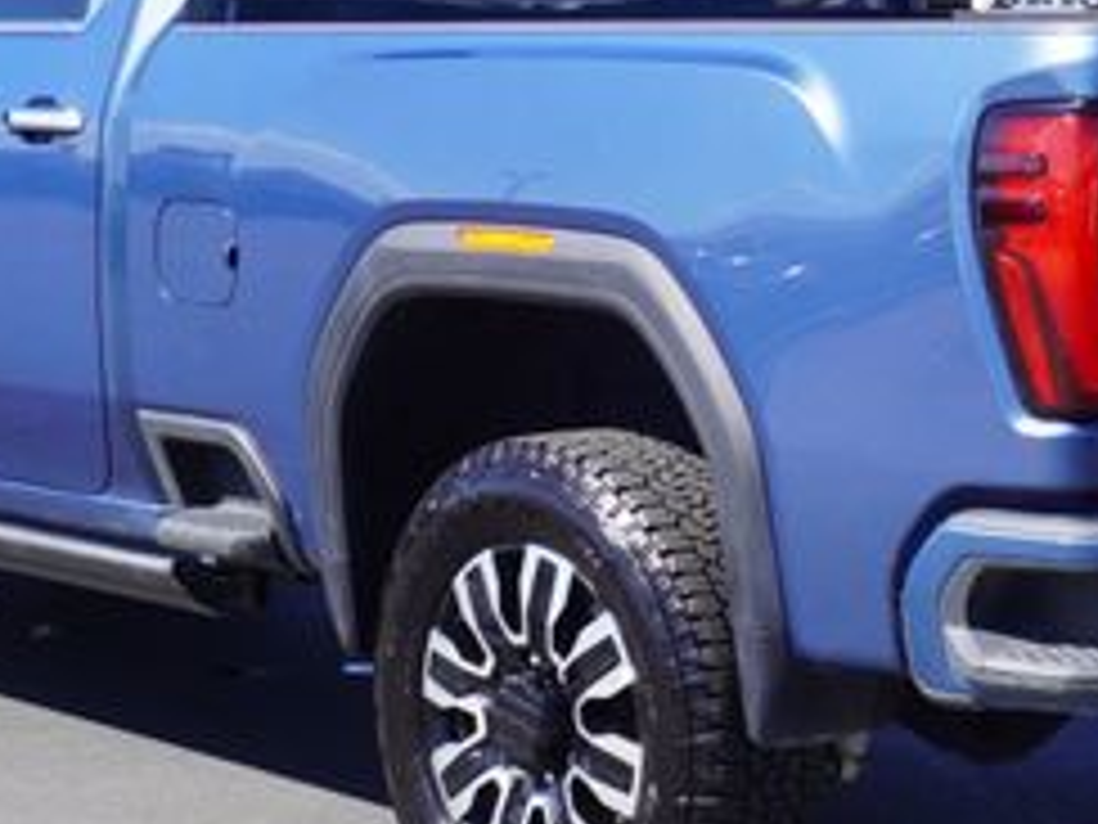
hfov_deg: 16.3
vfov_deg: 12.2
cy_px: 360
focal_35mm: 121
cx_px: 626
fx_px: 3838
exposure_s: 1/100
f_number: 9
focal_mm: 32
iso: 100
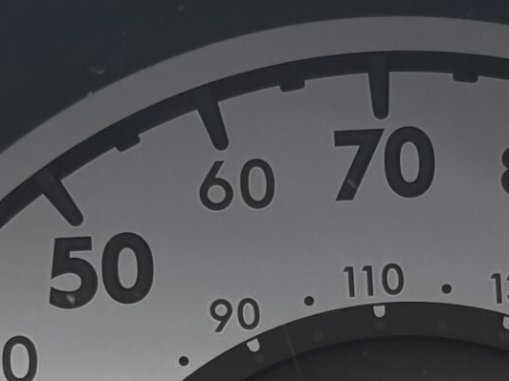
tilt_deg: -25.8
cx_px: 502
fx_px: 1838
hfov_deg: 15.5
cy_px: 506
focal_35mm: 125
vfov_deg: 11.5
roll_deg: +2.0
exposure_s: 1/135
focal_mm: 5.96
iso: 80
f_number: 1.6
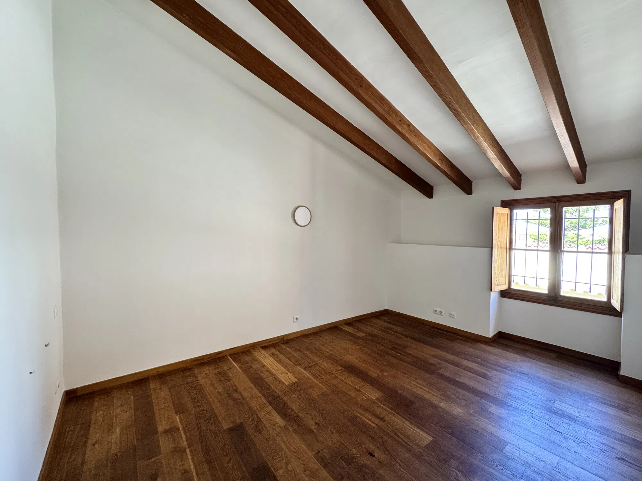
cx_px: 321
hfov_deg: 102.1
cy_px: 240
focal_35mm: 14
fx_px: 260
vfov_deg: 85.7
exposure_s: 1/99
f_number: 2.2
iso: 200
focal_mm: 2.22
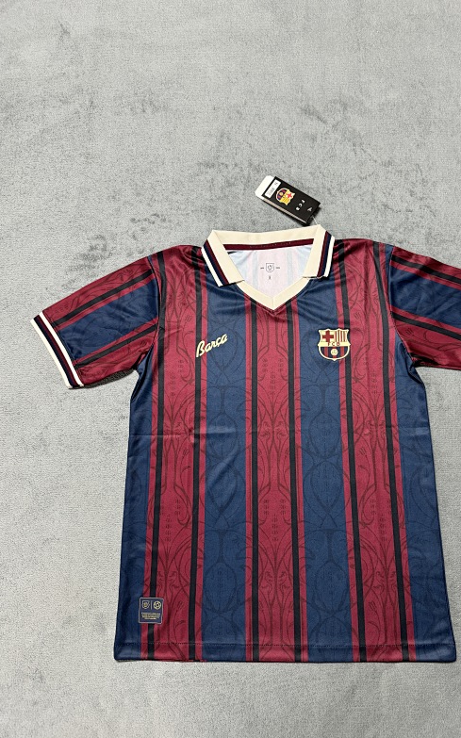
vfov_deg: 70.4
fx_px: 523
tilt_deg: -77.7
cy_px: 375
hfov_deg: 47.3
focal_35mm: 26
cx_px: 276
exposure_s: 1/50
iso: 320
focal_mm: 6.76
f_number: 1.78
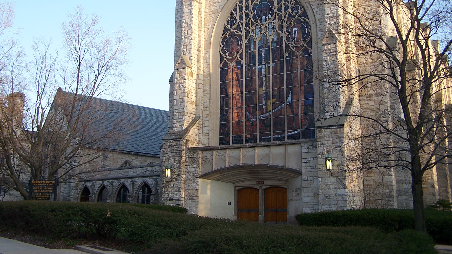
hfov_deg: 48.4
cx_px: 226
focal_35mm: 42
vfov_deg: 28.2
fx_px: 503
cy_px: 84
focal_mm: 6.3
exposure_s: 1/250
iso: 80
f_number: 2.8
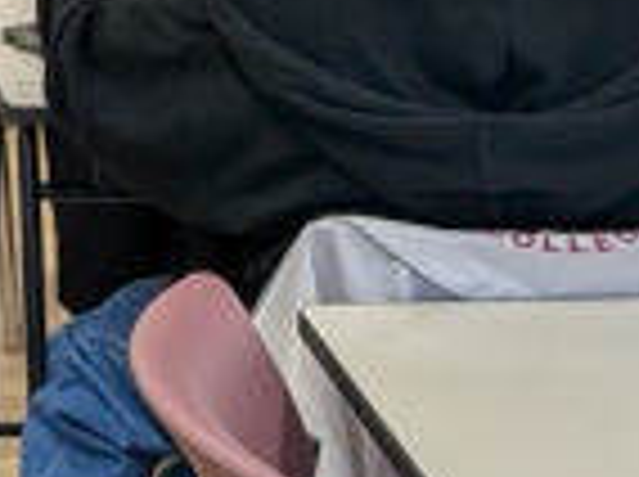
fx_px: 2396
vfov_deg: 11.0
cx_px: -765
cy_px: -180
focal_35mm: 130
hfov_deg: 12.7
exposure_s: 1/120
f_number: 1.7
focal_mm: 4.53
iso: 60
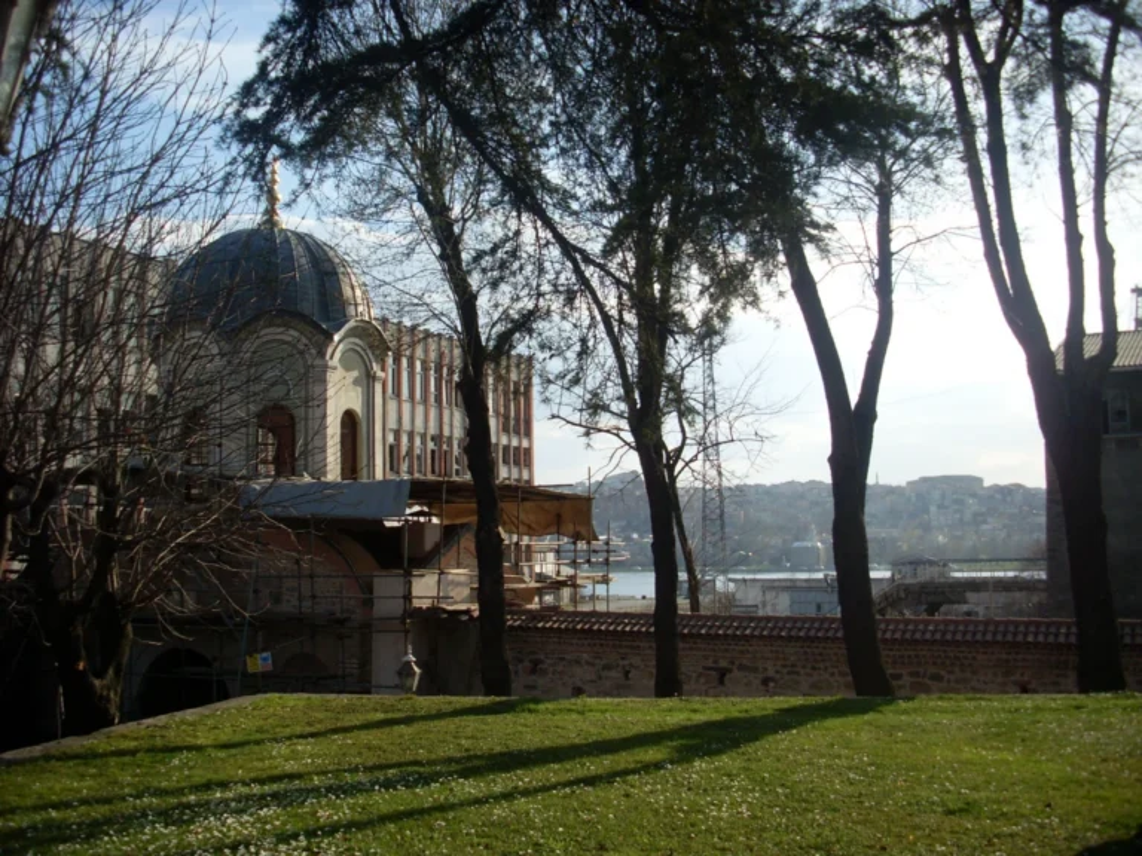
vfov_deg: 37.7
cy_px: 428
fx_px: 1254
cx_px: 571
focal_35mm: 38
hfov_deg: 49.0
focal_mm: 6.3
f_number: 7.7
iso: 80
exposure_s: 1/250
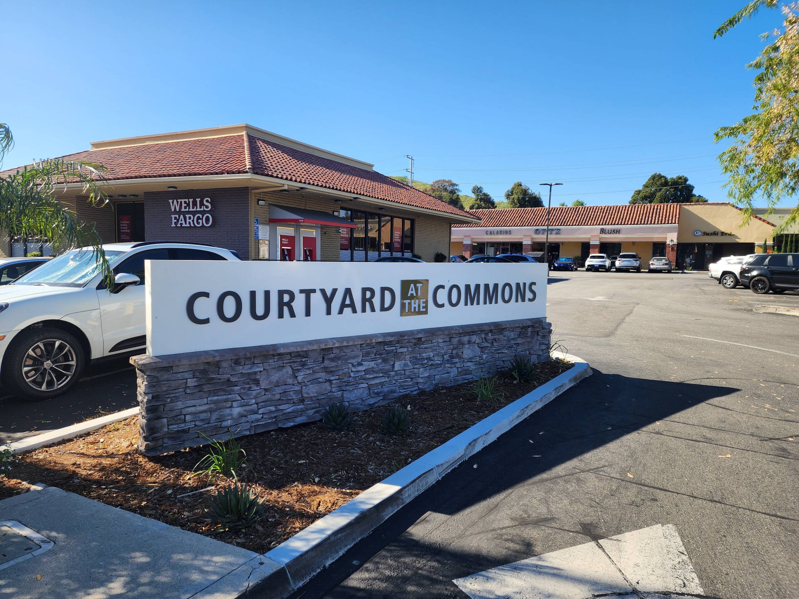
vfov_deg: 58.9
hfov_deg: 73.9
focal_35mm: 23
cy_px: 300
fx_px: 531
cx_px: 400
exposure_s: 1/606
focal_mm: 6.4
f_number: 1.8
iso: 12
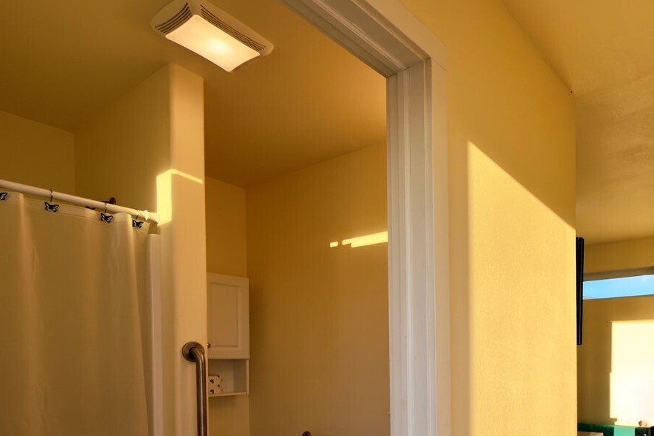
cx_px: 476
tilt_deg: -0.3
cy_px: 367
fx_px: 472
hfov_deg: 65.9
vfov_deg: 46.2
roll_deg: +0.7
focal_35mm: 26
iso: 16
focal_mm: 2.22
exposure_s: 1/123
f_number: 2.2
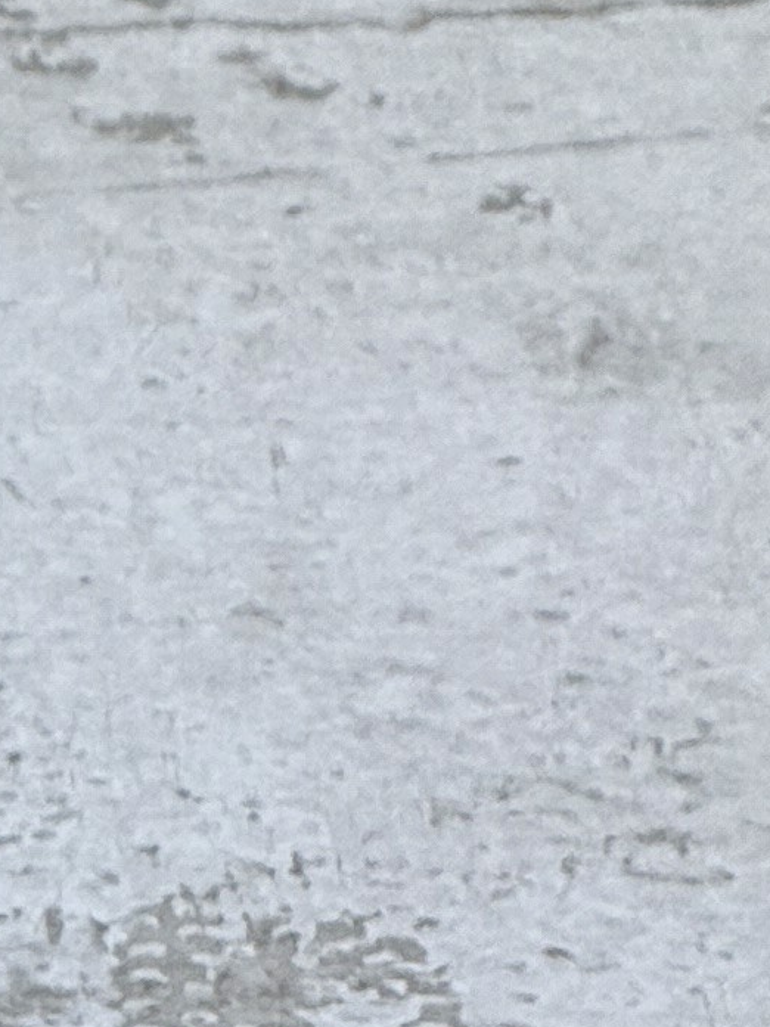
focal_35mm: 695
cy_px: -345
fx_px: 20613
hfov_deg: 2.1
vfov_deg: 2.8
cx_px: -1092
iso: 125
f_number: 2.8
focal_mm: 15.66
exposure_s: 1/120
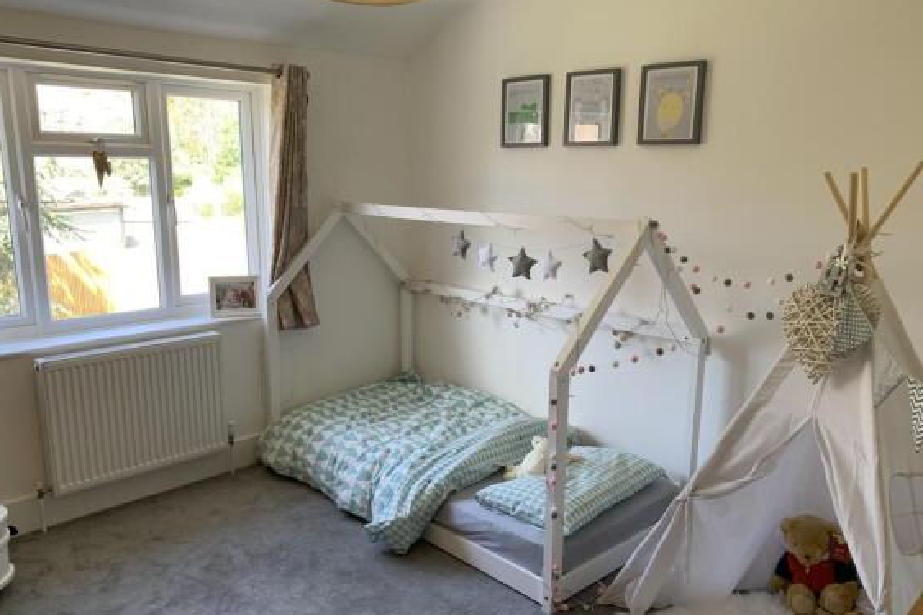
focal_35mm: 28
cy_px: 326
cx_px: 457
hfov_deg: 65.5
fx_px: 718
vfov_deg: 46.4
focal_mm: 4.25
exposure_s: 1/117
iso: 100
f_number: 1.8
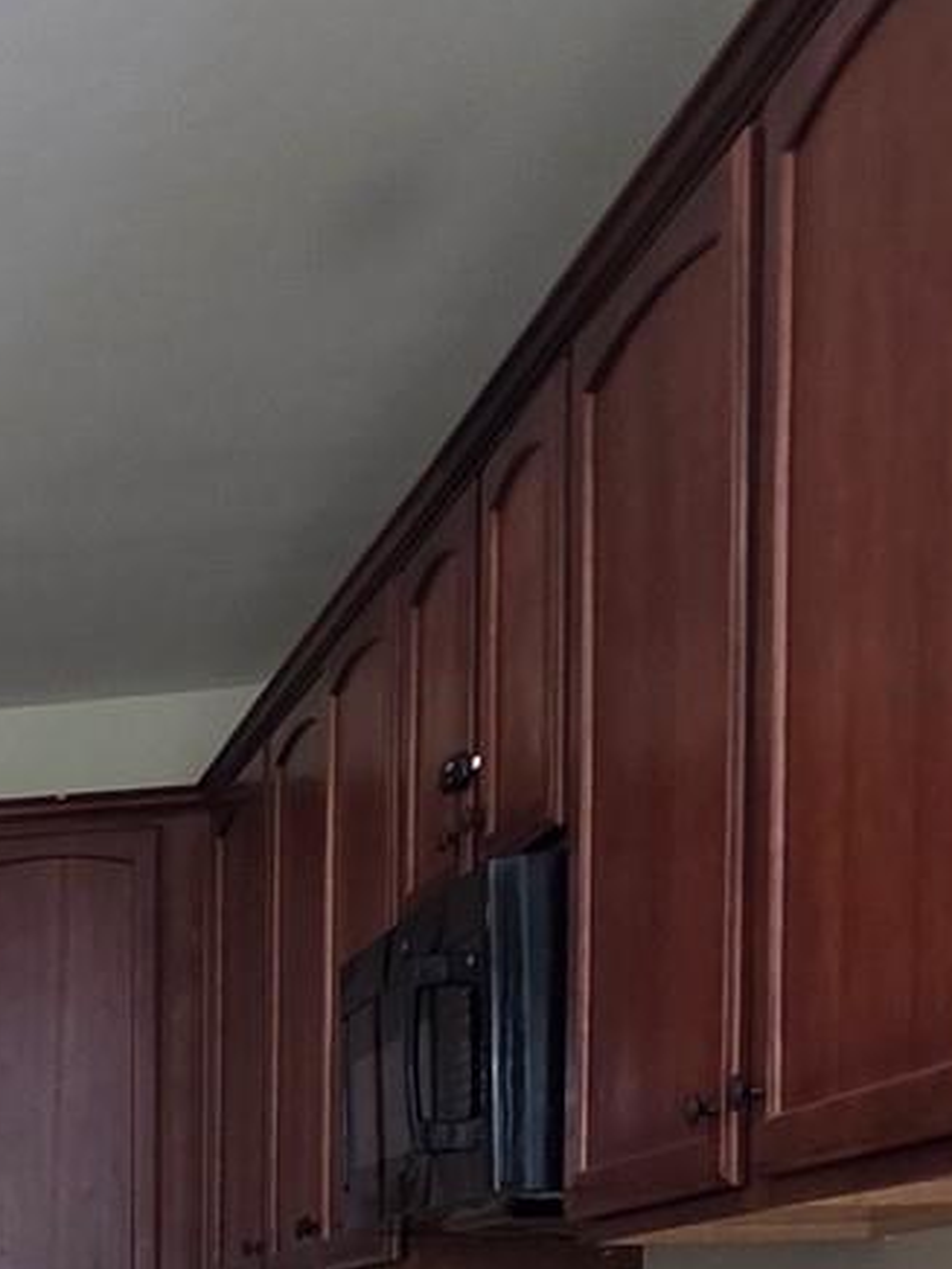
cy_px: 1461
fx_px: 2237
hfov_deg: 17.5
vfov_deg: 28.2
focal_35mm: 61
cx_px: -932
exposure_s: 1/120
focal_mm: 2.2
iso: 200
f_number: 1.9
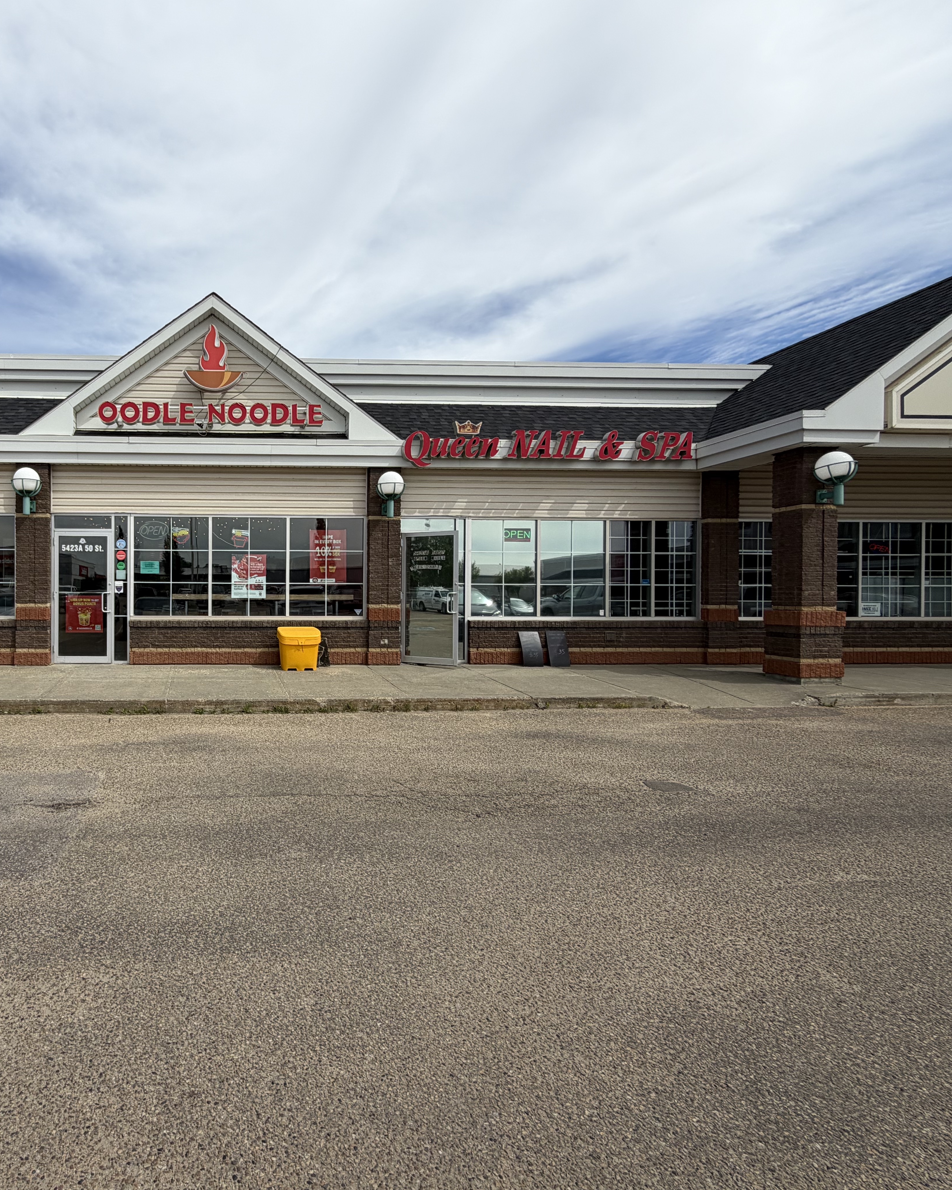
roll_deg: +0.2
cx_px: 236
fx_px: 669
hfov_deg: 66.4
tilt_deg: -0.5
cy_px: 600
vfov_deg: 83.3
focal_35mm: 19
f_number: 2.2
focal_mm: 2.22
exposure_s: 1/1050
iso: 20
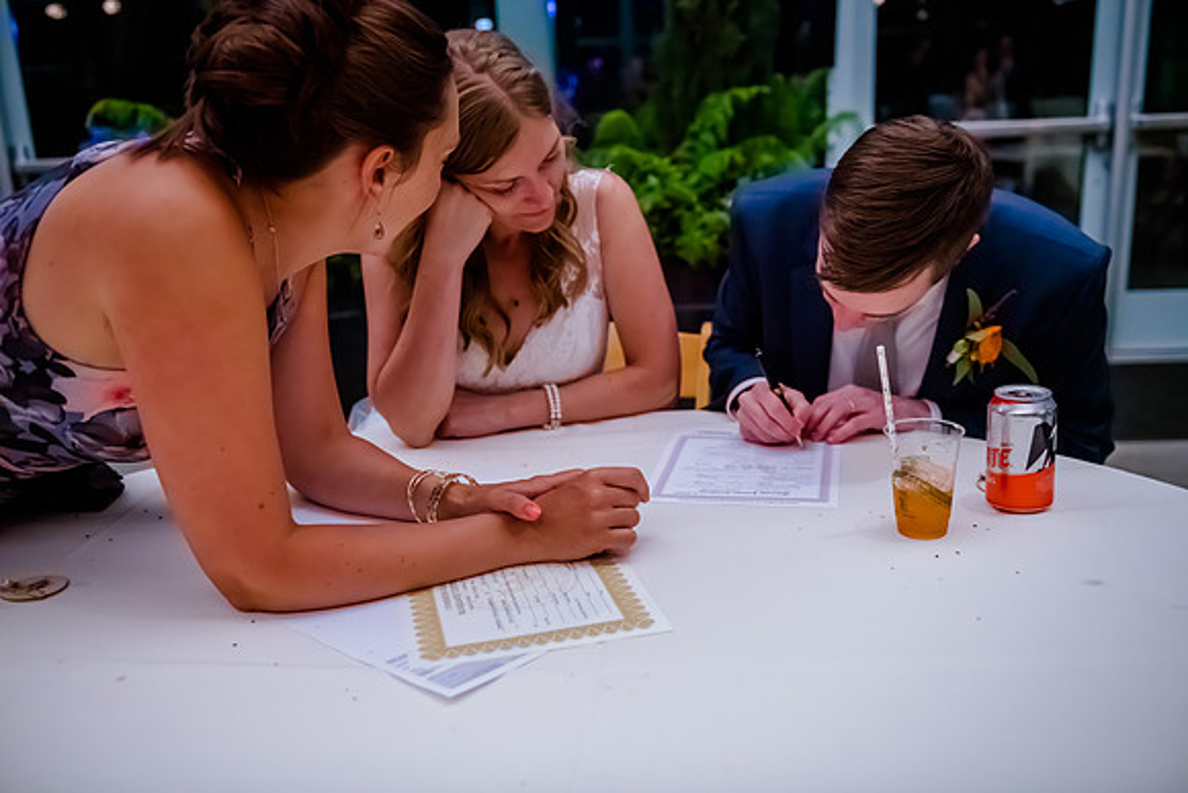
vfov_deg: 41.1
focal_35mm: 32
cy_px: 396
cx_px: 594
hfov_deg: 58.7
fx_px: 1056
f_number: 2.8
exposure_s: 1/160
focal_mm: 32
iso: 8000
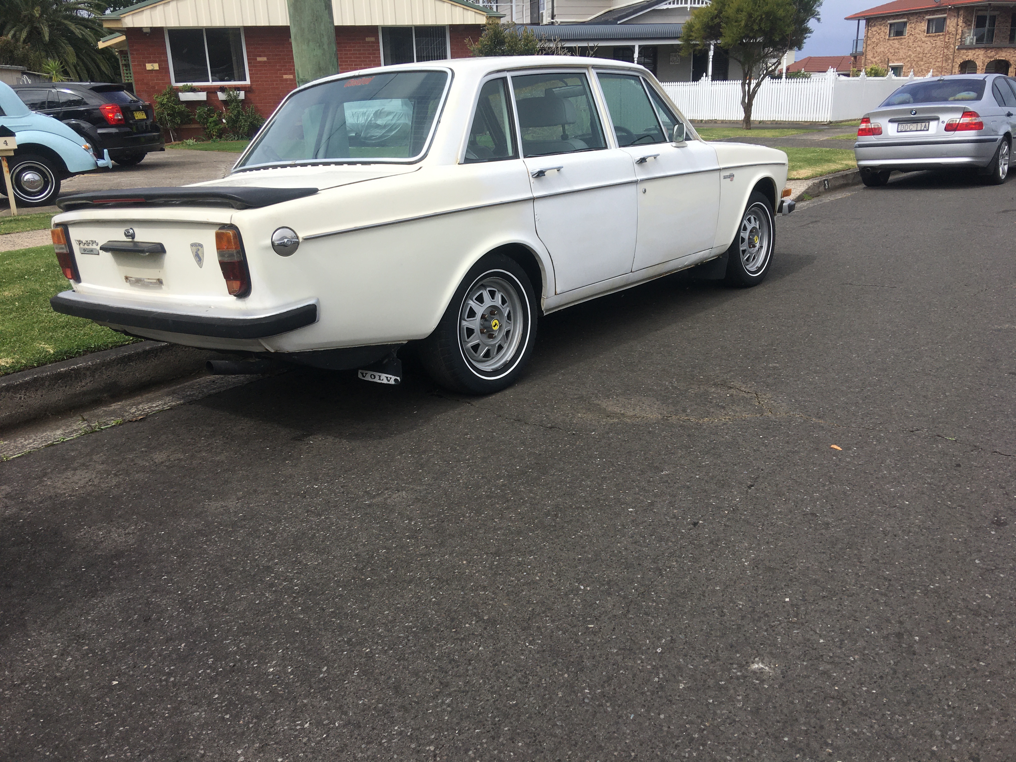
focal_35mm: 29
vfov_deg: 48.2
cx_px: 508
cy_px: 381
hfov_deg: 61.7
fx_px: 851
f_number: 2.2
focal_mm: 4.15
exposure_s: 1/1637
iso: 25
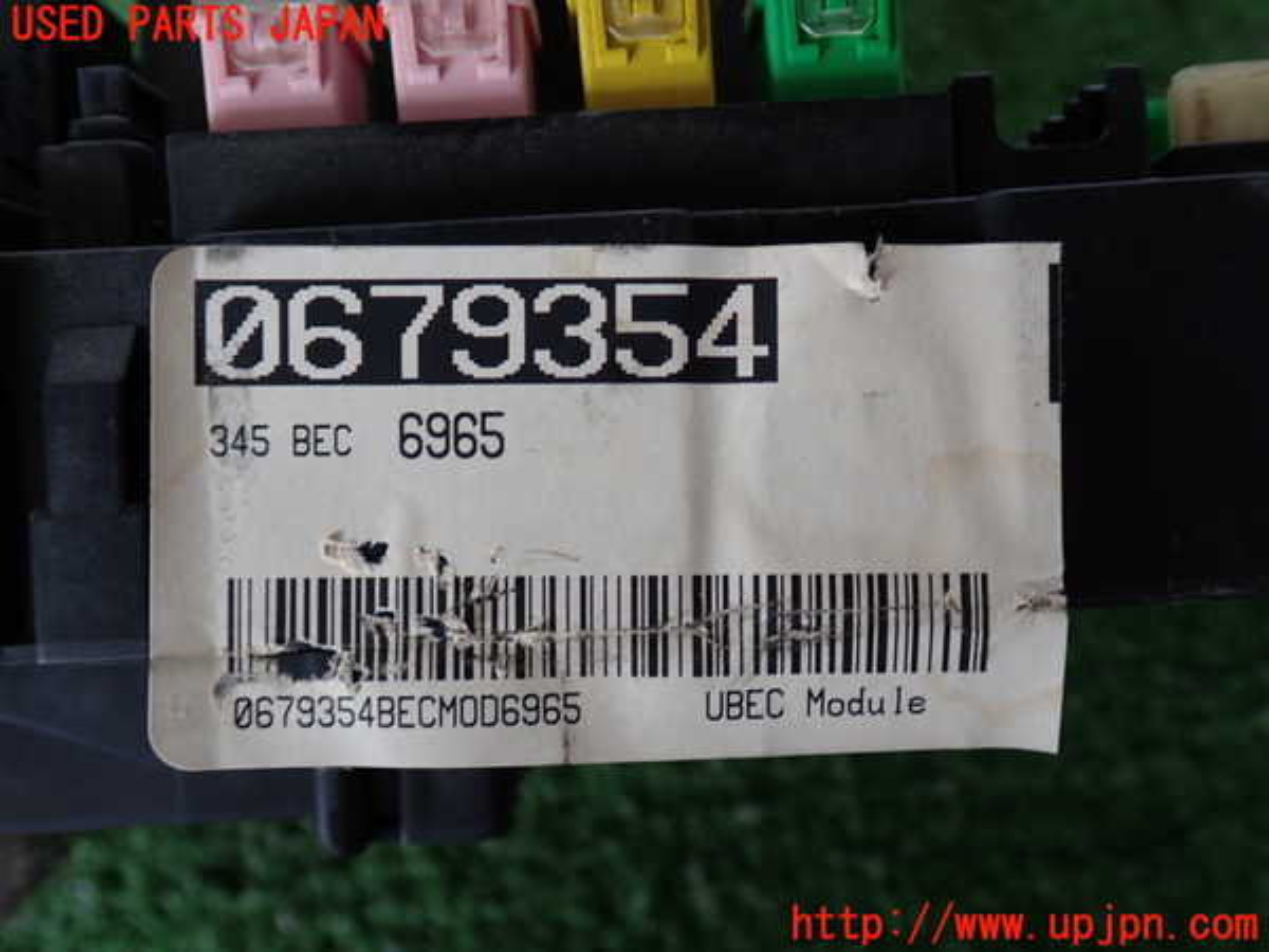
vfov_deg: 39.7
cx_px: 634
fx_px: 1320
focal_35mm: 36
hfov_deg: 51.4
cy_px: 476
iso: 200
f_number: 2.5
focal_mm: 6.37
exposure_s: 1/40
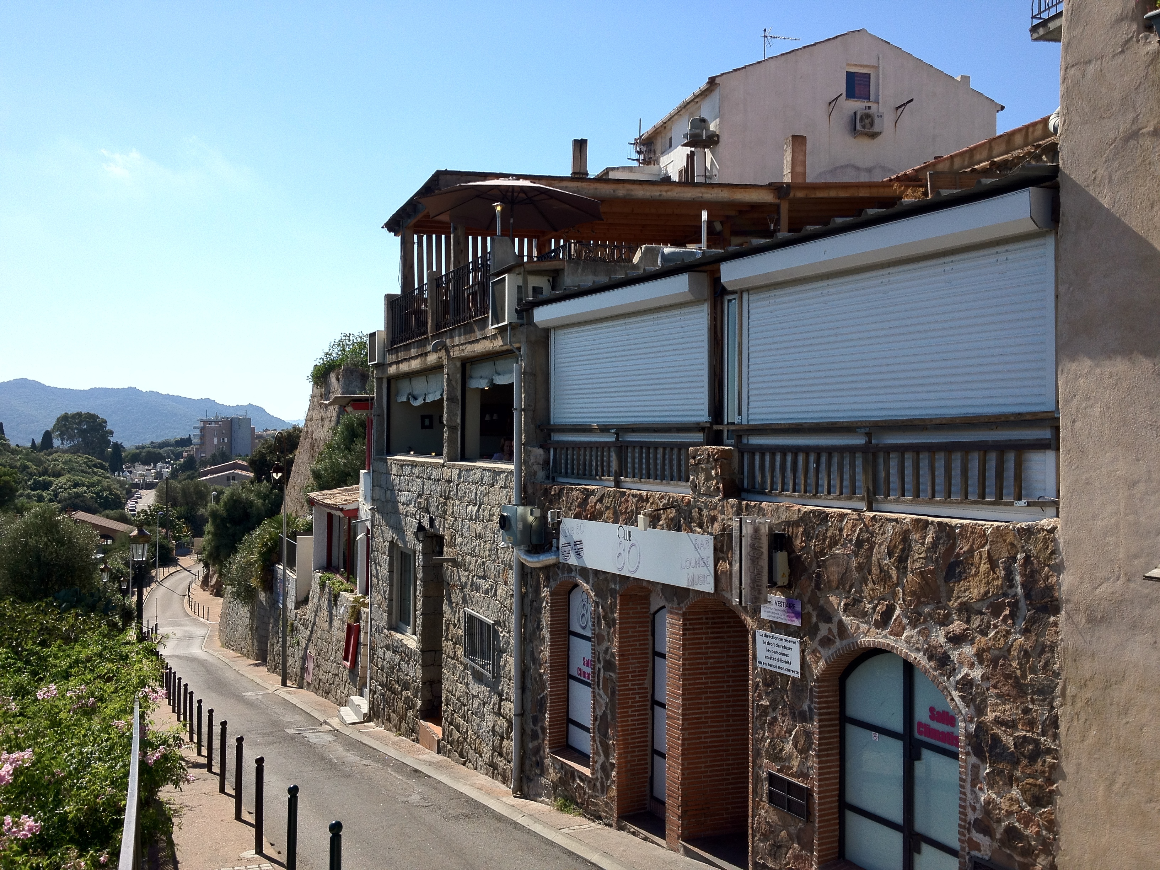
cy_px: 435
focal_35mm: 35
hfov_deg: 52.6
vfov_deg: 40.7
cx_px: 580
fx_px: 1173
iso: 64
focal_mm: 4.28
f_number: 2.4
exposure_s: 1/1905
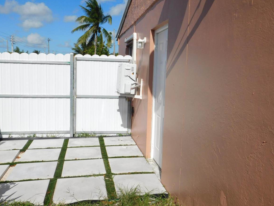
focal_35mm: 33
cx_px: 137
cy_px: 103
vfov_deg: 42.9
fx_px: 261
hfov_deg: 55.4
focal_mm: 5.3
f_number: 6.4
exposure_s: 1/800
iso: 125
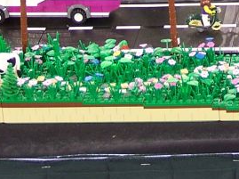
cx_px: 238
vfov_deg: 6.4
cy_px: -152
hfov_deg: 8.8
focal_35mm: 225
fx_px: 1551
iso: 80
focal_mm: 9.8
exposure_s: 1/4
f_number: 3.1
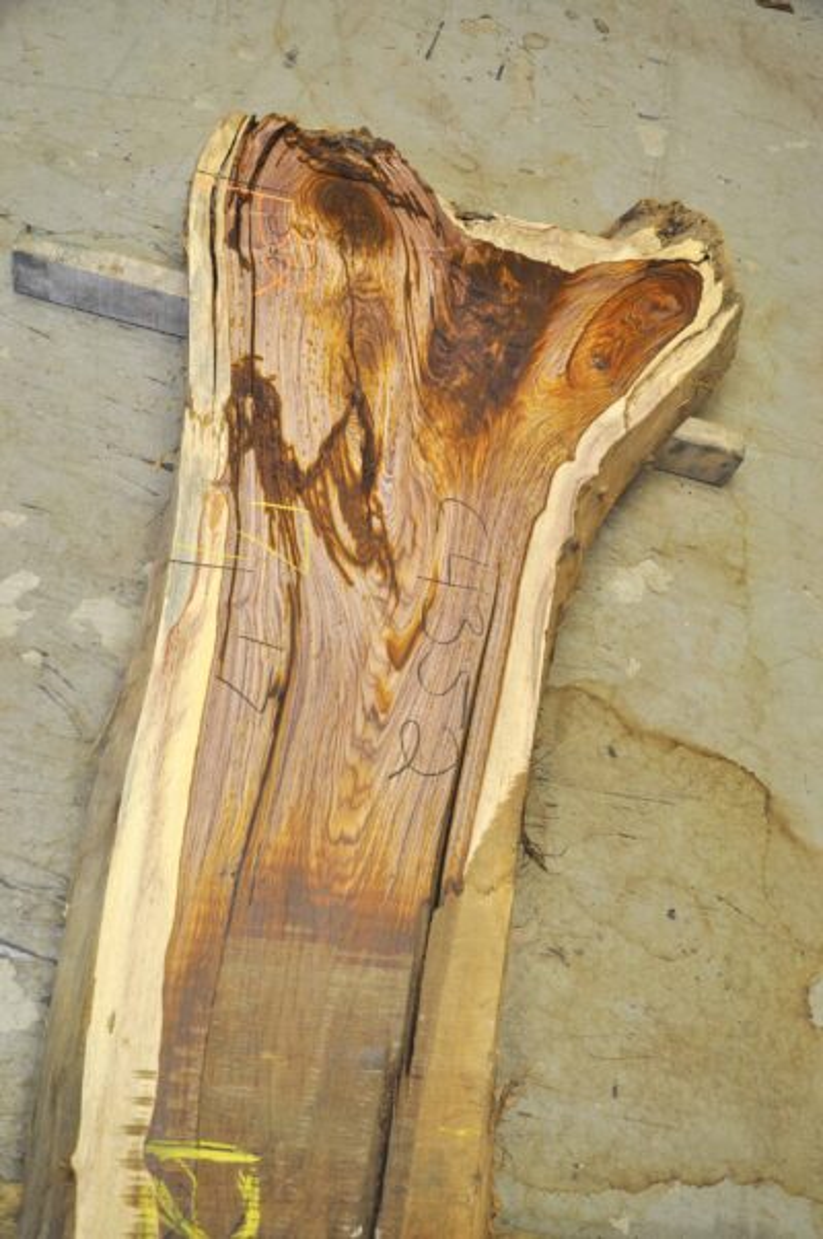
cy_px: 620
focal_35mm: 33
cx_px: 412
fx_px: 1134
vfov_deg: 57.3
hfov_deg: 39.9
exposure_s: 1/100
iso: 400
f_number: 5
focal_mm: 22
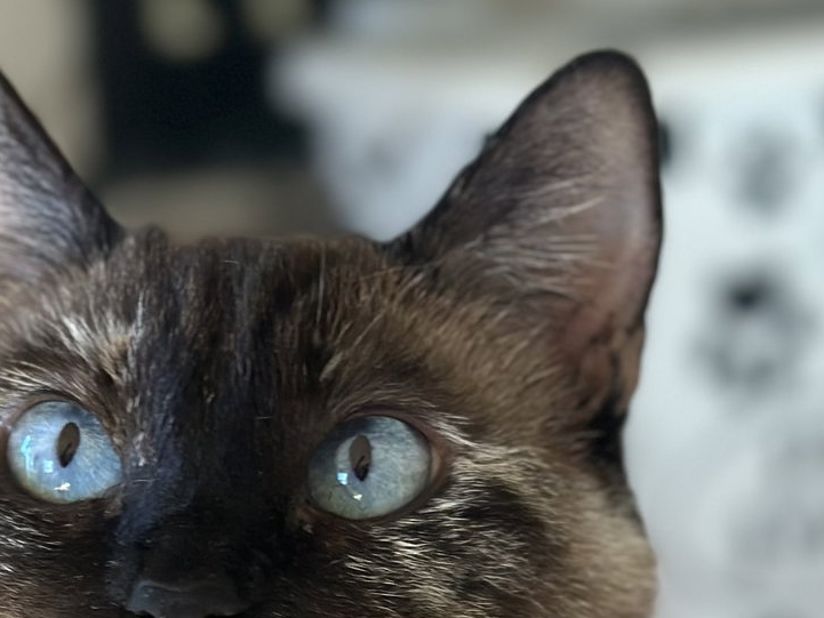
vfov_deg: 10.1
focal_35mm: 142
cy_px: 936
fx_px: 3381
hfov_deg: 13.9
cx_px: 446
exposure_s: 1/104
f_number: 1.78
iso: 125
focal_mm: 6.86
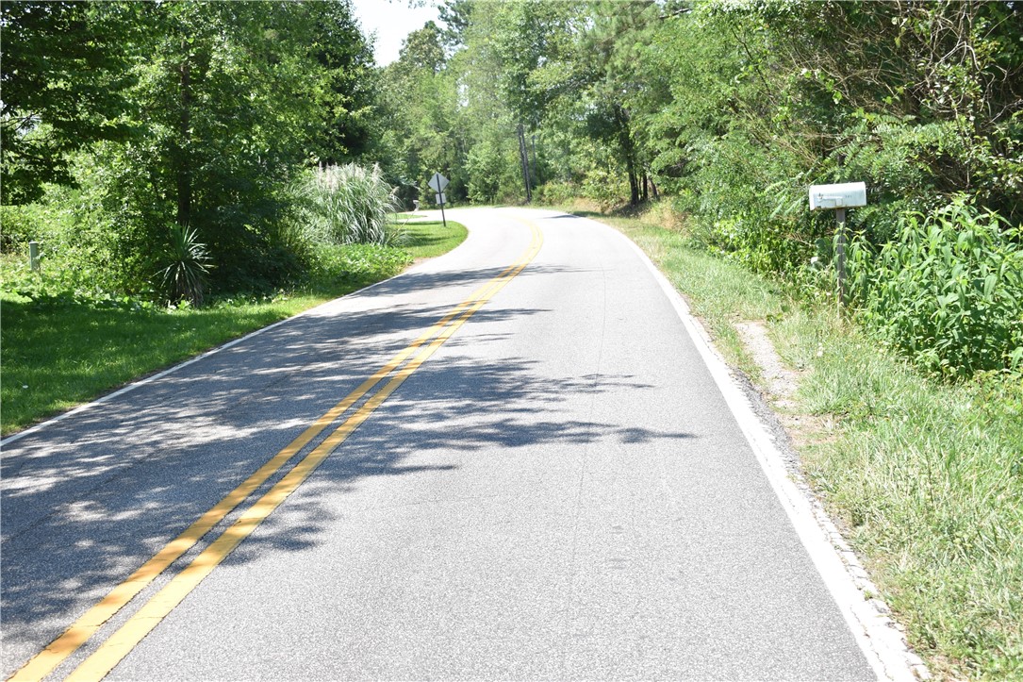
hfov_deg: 42.3
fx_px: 1321
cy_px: 341
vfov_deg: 28.9
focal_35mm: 46
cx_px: 512
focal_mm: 31
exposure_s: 1/160
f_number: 6.3
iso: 100
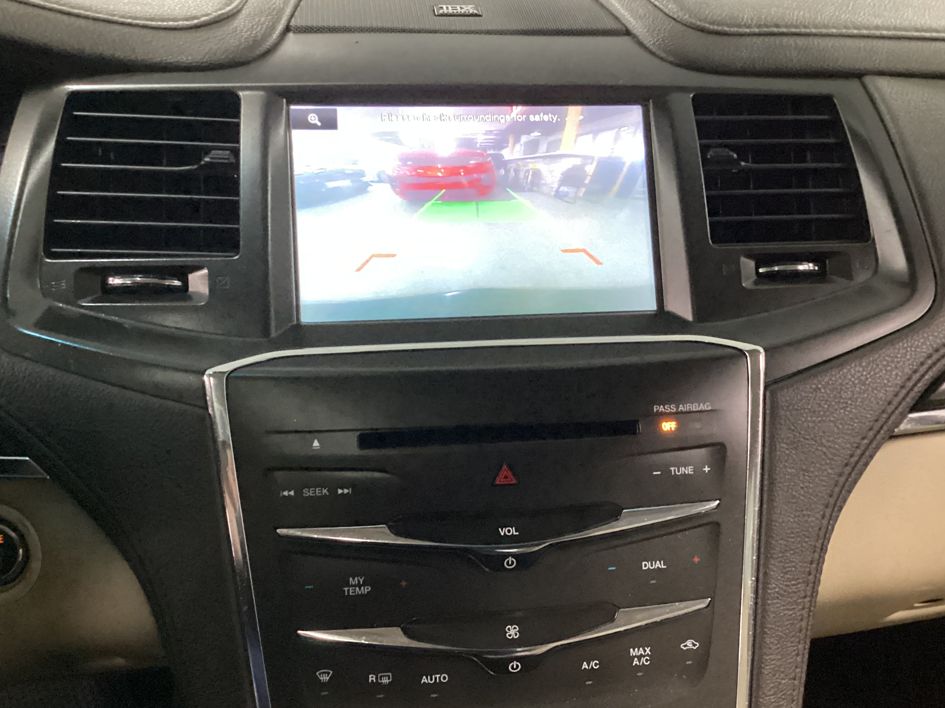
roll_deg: -3.0
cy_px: 392
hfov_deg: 50.0
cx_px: 532
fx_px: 1010
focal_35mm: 37
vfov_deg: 38.6
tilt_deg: -29.4
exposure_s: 1/25
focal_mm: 3.3
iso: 500
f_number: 2.4
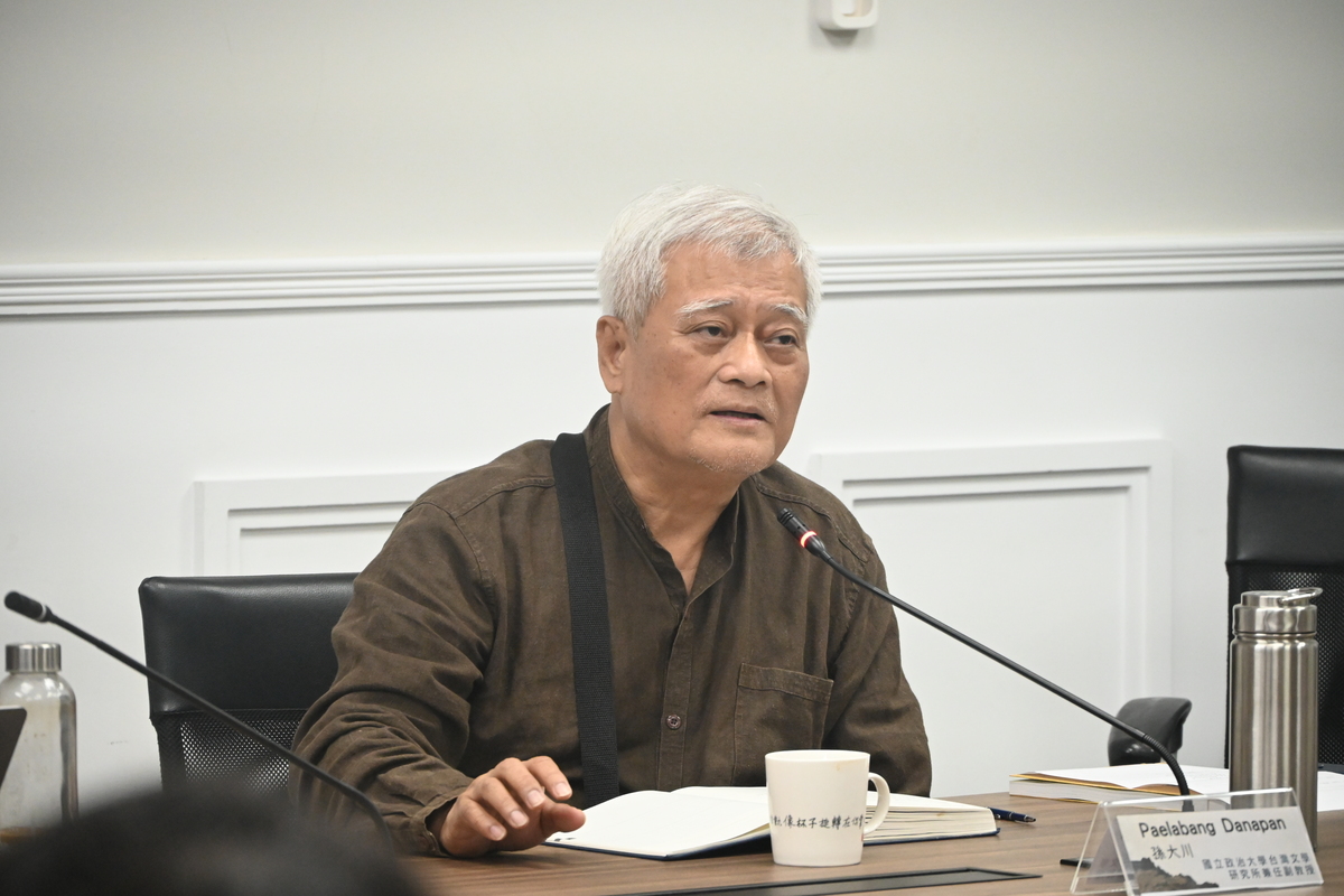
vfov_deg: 6.5
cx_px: 672
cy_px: 448
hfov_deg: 9.8
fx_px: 7839
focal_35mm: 210
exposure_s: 1/125
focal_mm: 140
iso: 3200
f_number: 6.3
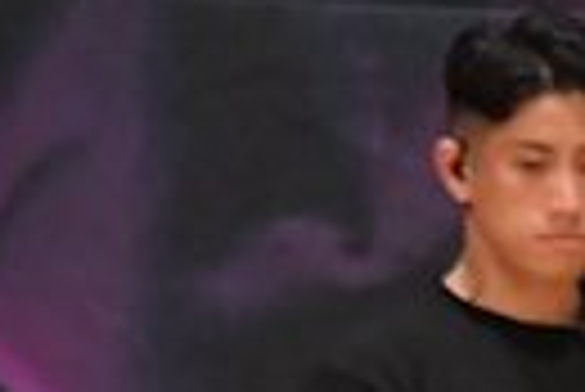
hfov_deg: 1.4
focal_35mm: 1517
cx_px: 965
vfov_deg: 0.9
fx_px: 24679
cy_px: 1000
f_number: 5.6
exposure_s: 1/400
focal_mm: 170
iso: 6400
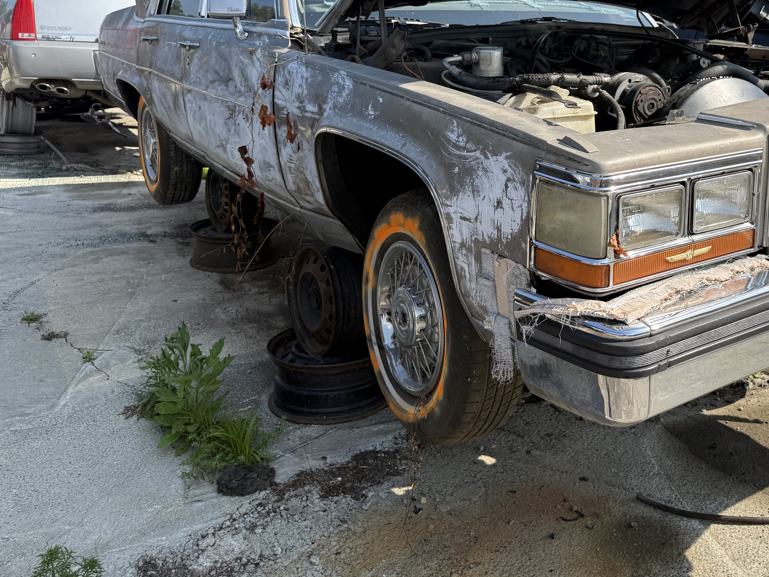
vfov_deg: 37.7
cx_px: 551
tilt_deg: -8.2
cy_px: 147
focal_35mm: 37
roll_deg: -1.5
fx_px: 822
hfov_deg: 48.7
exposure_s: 1/2525
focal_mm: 6.76
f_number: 1.78
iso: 80
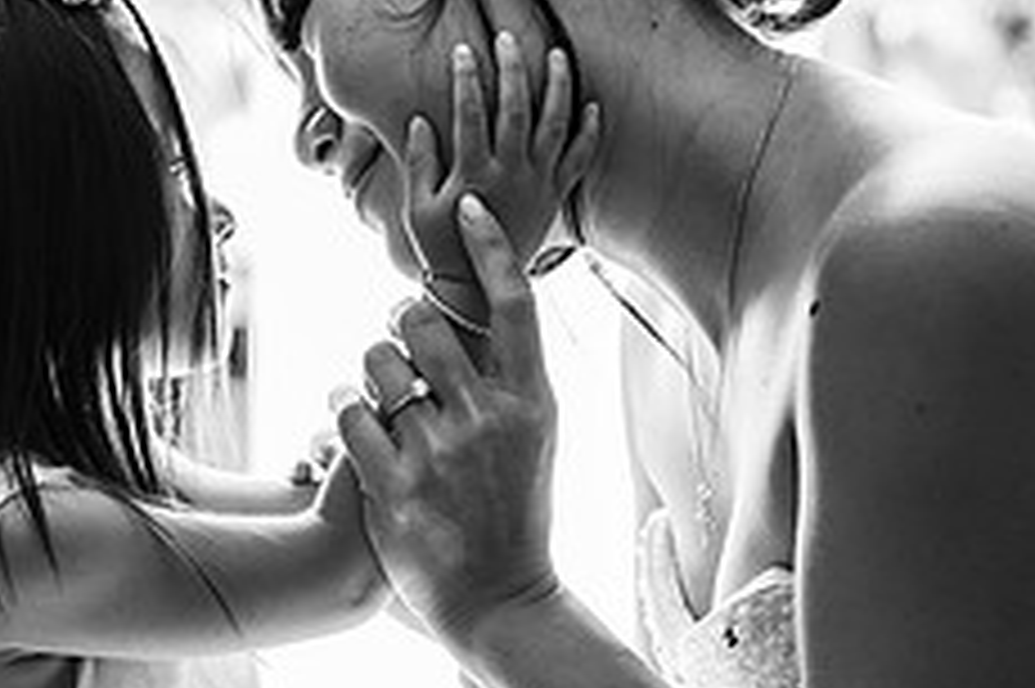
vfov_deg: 13.1
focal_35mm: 104
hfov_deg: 19.6
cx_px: 383
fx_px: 2988
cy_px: 369
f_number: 2
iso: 400
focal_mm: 35
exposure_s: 1/200
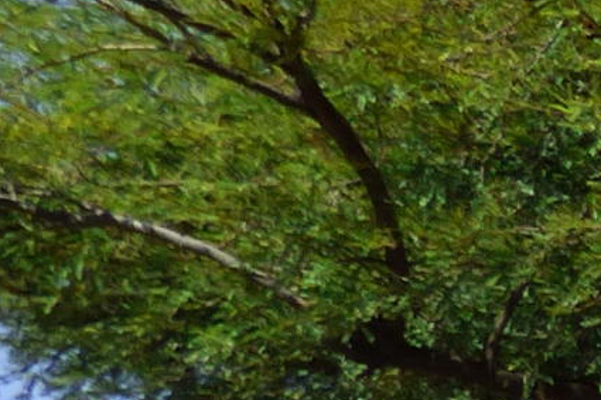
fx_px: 2453
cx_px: 1621
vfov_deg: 8.3
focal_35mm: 147
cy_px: 1071
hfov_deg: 10.9
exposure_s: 1/1600
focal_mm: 3.58
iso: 100
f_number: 2.8
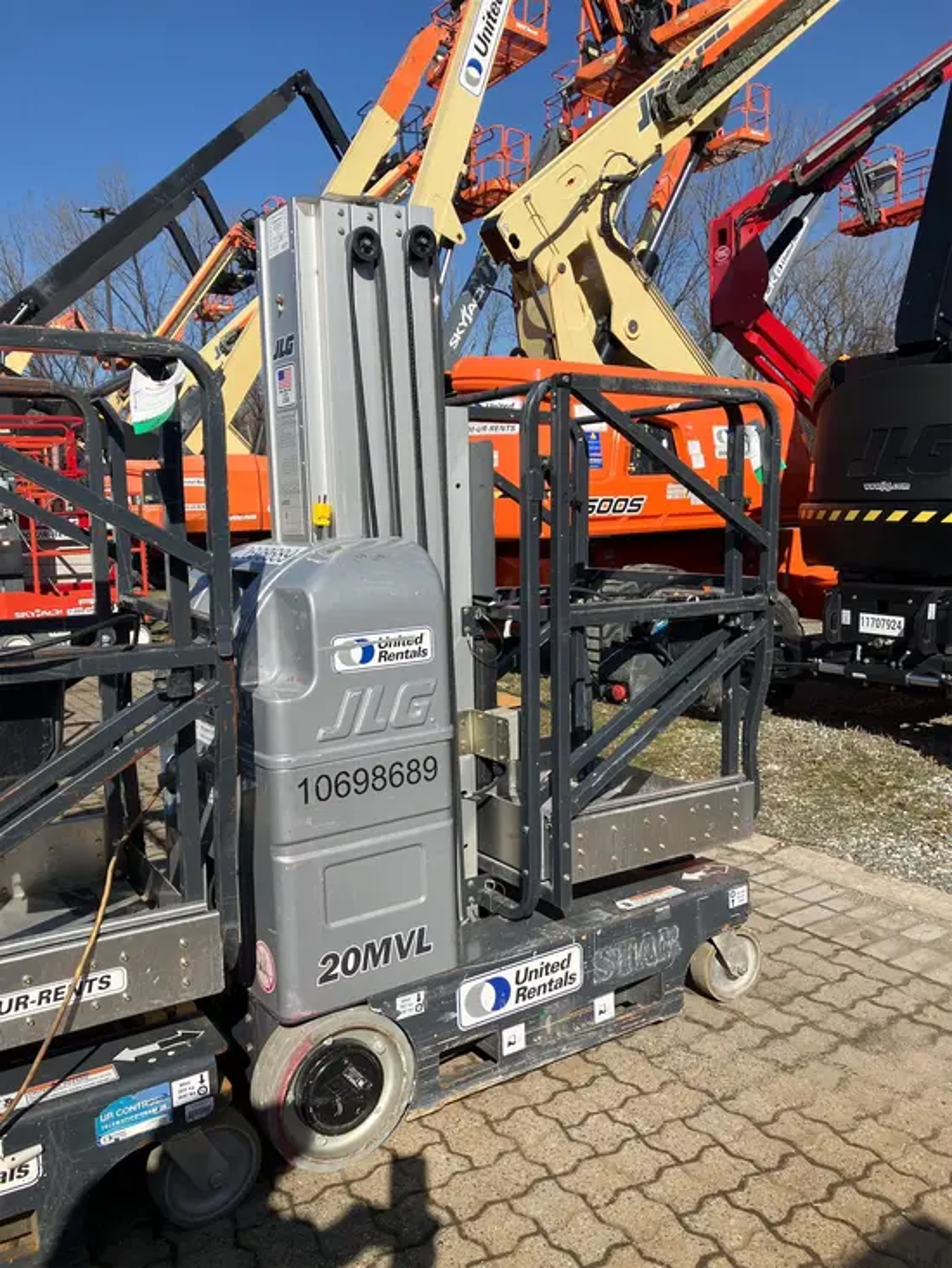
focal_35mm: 28
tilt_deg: -4.9
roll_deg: +2.1
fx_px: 1026
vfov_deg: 63.4
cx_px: 476
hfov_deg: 49.8
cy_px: 634
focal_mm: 3.99
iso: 32
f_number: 1.8
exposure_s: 1/2558
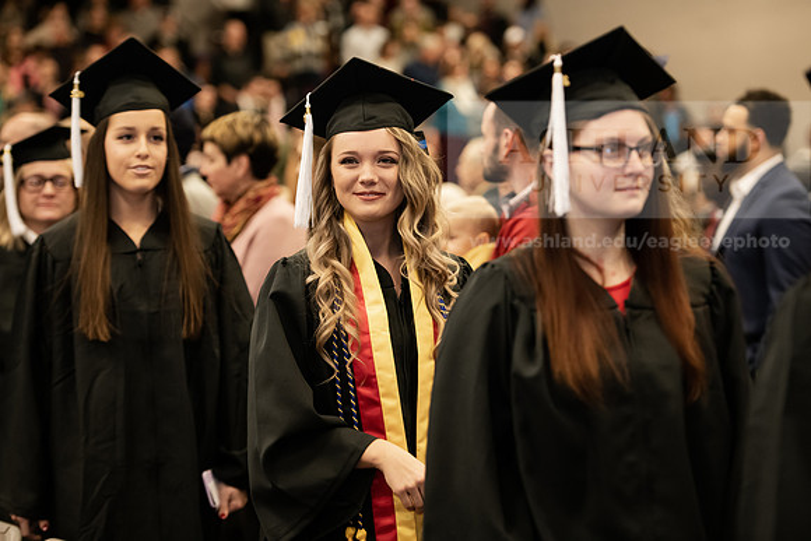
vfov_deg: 12.5
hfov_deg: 18.6
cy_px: 270
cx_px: 406
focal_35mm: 110
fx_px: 2479
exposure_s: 1/200
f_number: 3.2
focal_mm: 110
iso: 2000
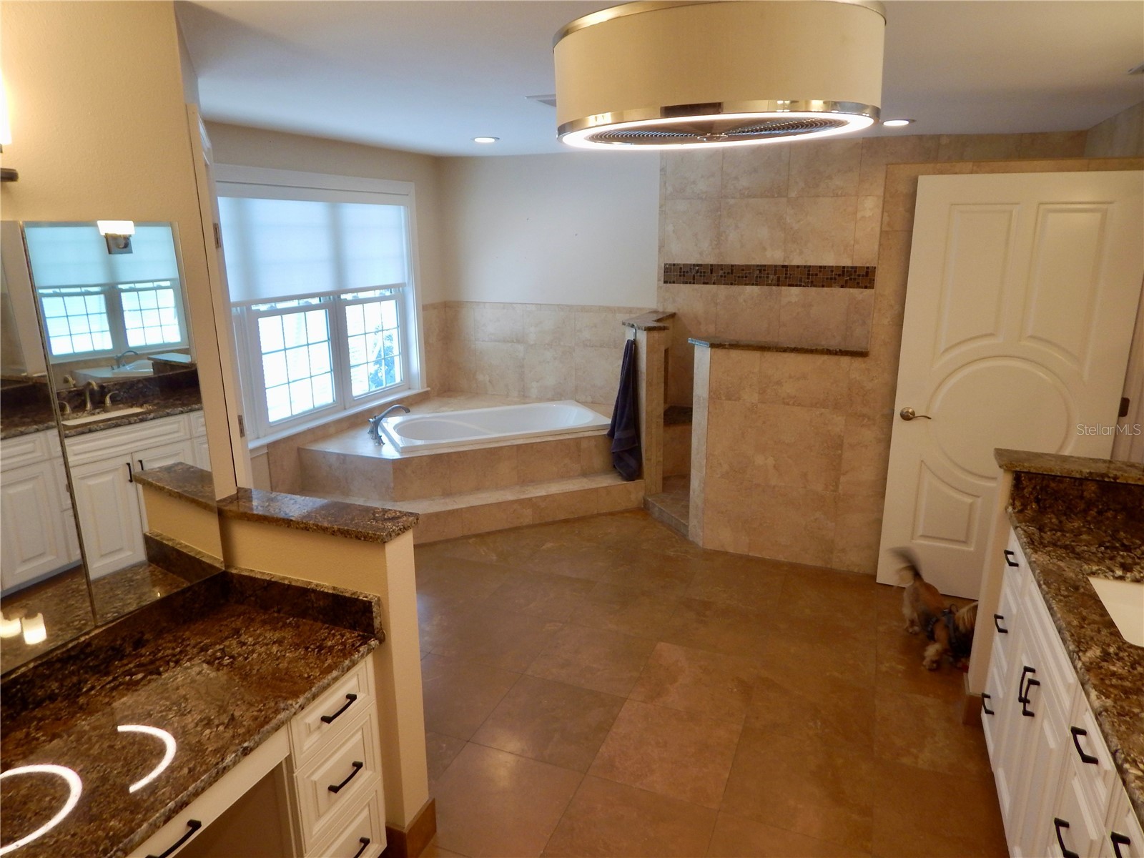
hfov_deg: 76.4
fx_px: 727
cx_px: 572
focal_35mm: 22
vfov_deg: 61.1
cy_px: 429
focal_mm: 4
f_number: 3
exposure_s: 1/40
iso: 125
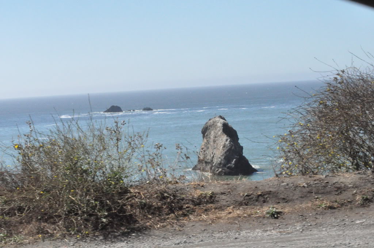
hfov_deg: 19.5
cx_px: 187
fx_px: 1089
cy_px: 124
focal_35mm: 105
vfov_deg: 13.0
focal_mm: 70
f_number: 22
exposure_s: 1/1600
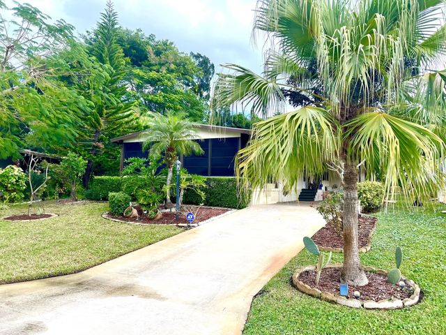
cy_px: 168
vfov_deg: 53.1
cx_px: 223
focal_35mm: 26
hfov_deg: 67.3
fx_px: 335
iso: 50
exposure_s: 1/666
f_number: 1.5
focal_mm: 5.7
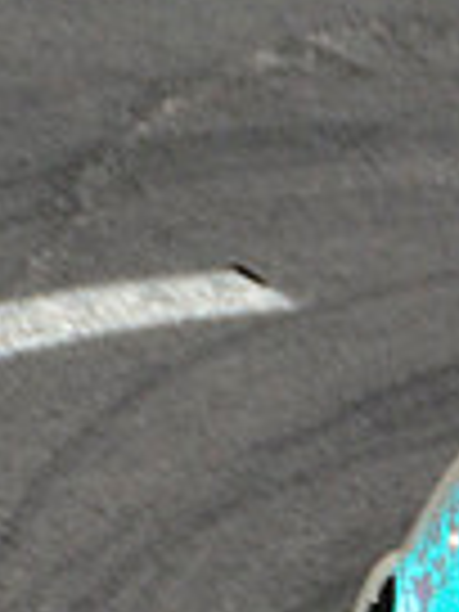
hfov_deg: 0.9
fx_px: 29985
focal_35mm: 1696
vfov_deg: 1.2
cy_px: 1089
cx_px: 1328
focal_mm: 200
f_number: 11
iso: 1000
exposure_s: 1/800
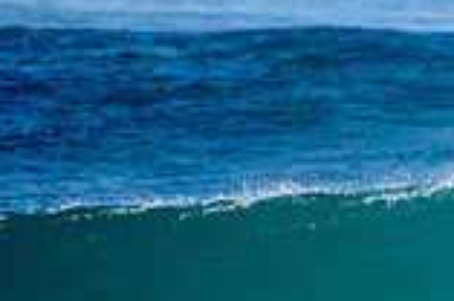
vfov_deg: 0.7
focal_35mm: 1852
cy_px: 340
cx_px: 807
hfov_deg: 1.1
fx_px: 23308
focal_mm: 500
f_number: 5.6
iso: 220
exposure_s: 1/1600
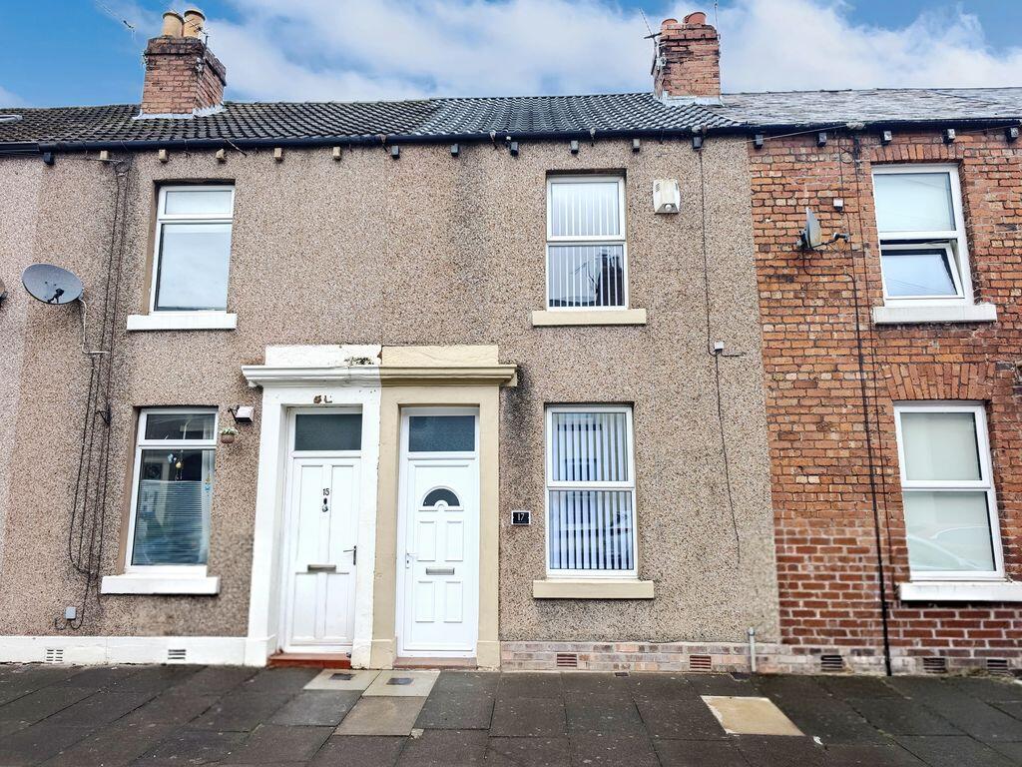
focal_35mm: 23
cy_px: 384
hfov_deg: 73.9
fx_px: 679
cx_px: 511
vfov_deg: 58.9
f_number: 2
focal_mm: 8.72
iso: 50
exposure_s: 1/287
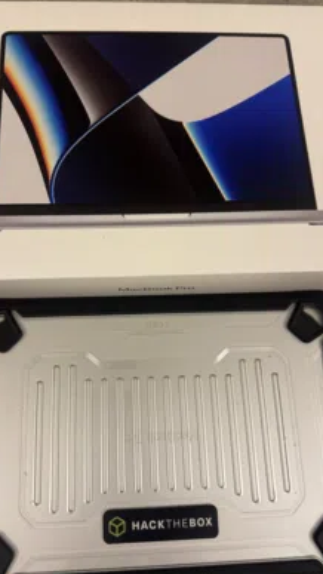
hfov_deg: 42.9
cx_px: 145
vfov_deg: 69.8
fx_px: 411
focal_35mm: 27
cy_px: 286
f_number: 1.78
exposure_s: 1/50
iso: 320
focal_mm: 6.76
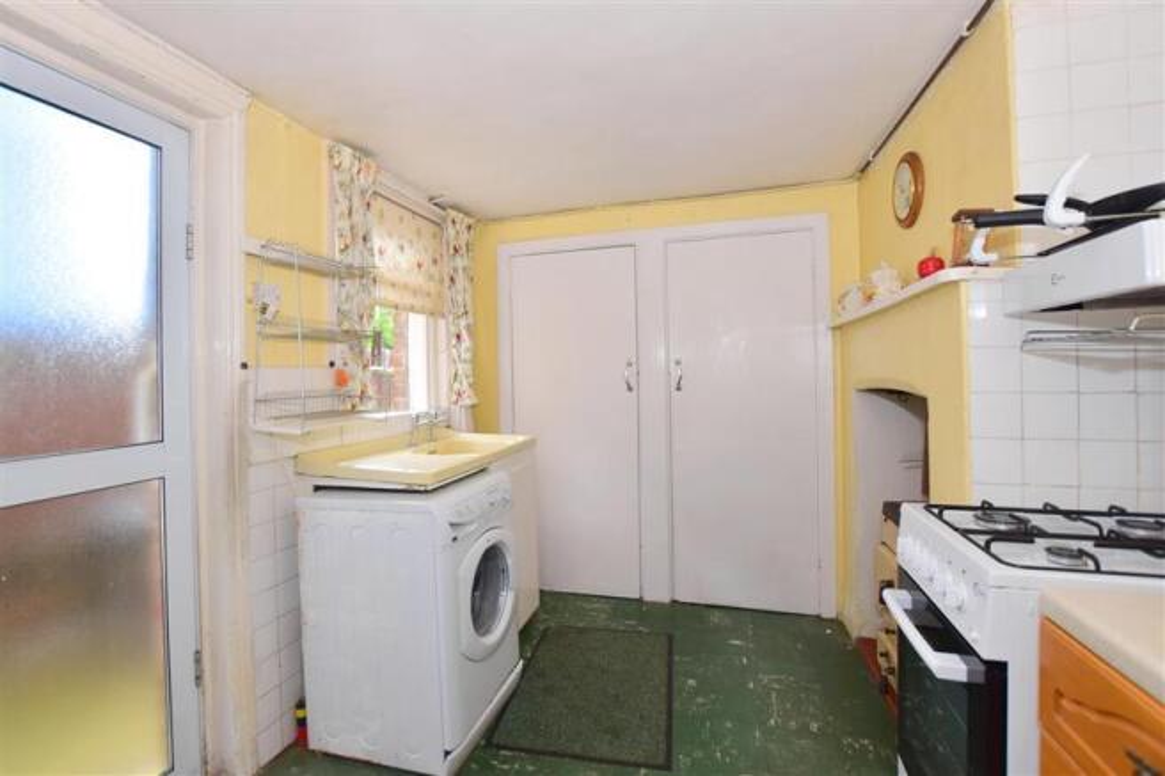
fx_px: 485
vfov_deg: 77.3
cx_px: 582
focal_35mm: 15
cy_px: 388
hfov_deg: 100.4
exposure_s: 1/100
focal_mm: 10
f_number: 5.6
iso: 400
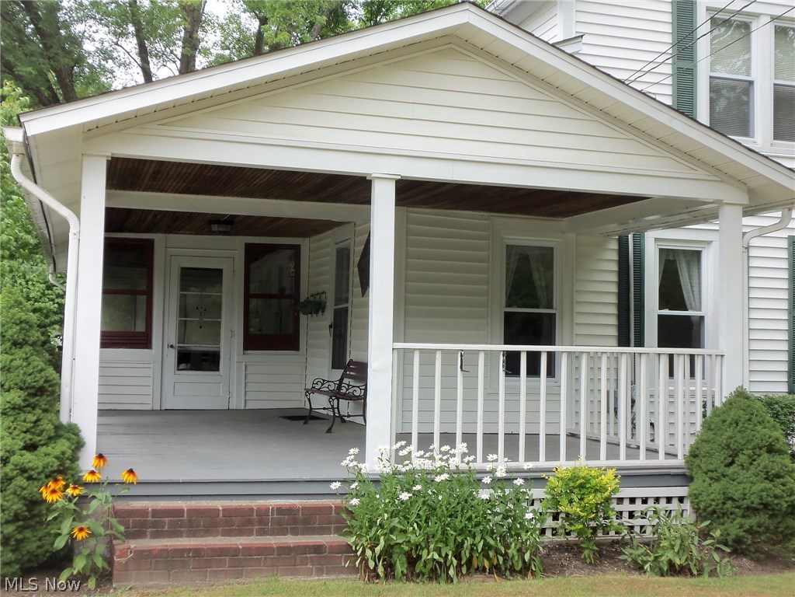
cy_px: 298
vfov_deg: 30.3
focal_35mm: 48
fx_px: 1102
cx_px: 398
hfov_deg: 39.7
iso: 64
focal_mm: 8.7
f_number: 3.8
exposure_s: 1/200
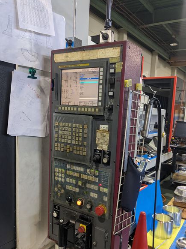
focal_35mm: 31
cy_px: 141
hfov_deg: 45.4
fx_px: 222
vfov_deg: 58.2
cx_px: 100
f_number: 1.73
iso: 279
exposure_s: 1/120
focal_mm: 4.38
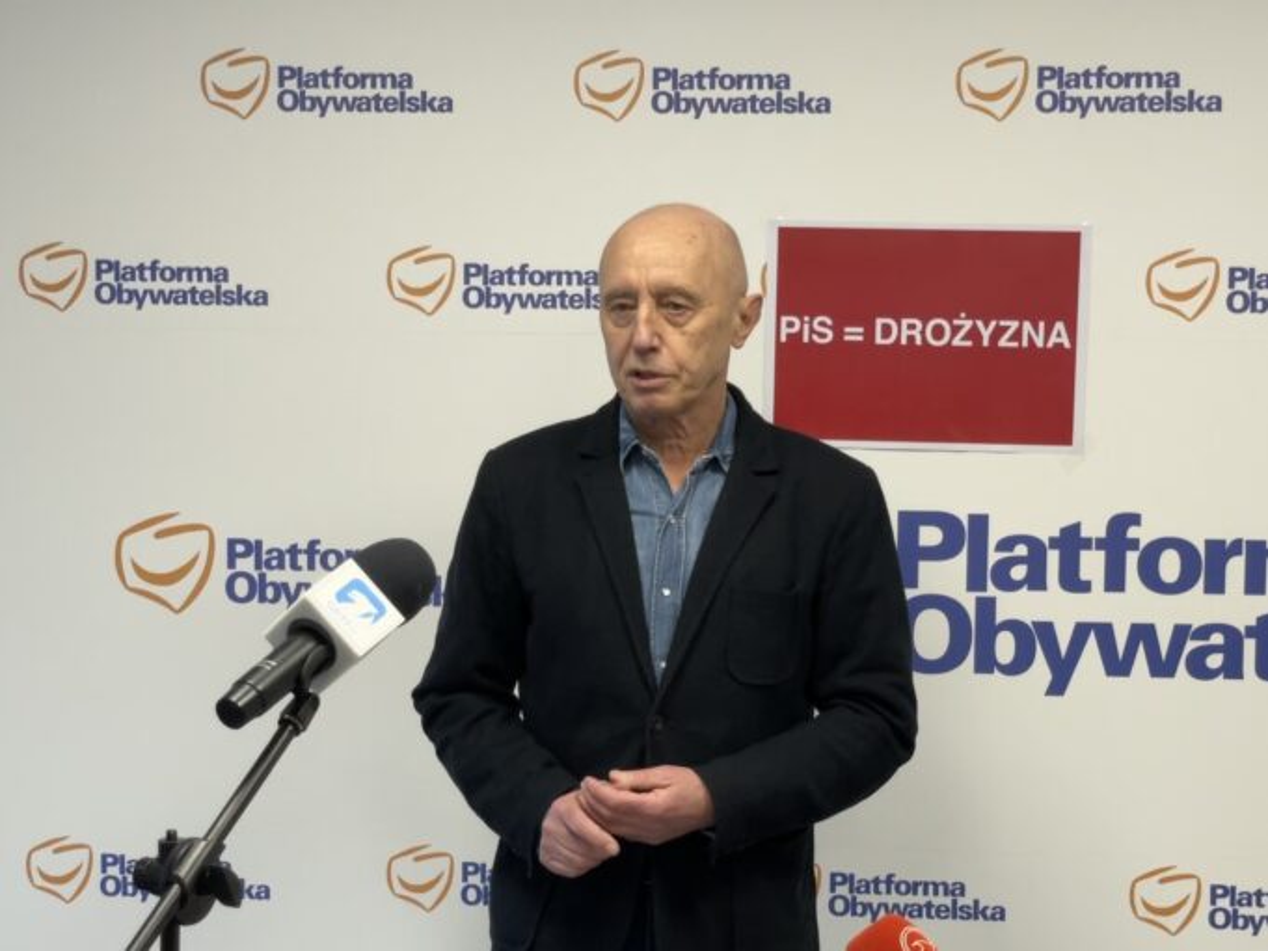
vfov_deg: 28.0
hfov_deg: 36.8
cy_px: 476
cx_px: 634
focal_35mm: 52
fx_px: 1905
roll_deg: -0.4
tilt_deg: -5.3
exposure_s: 1/100
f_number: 2
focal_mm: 6
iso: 125
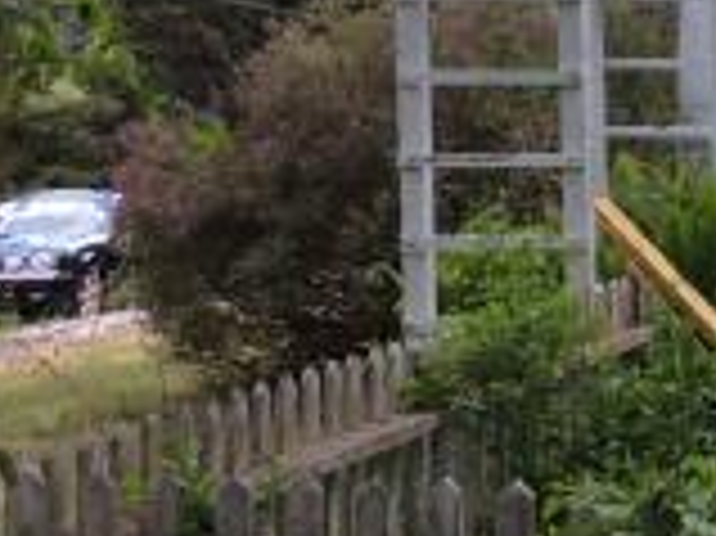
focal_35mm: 117
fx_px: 2418
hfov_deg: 15.5
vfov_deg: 12.6
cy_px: 63
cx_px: 1072
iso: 32
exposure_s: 1/270
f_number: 2.4
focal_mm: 3.3
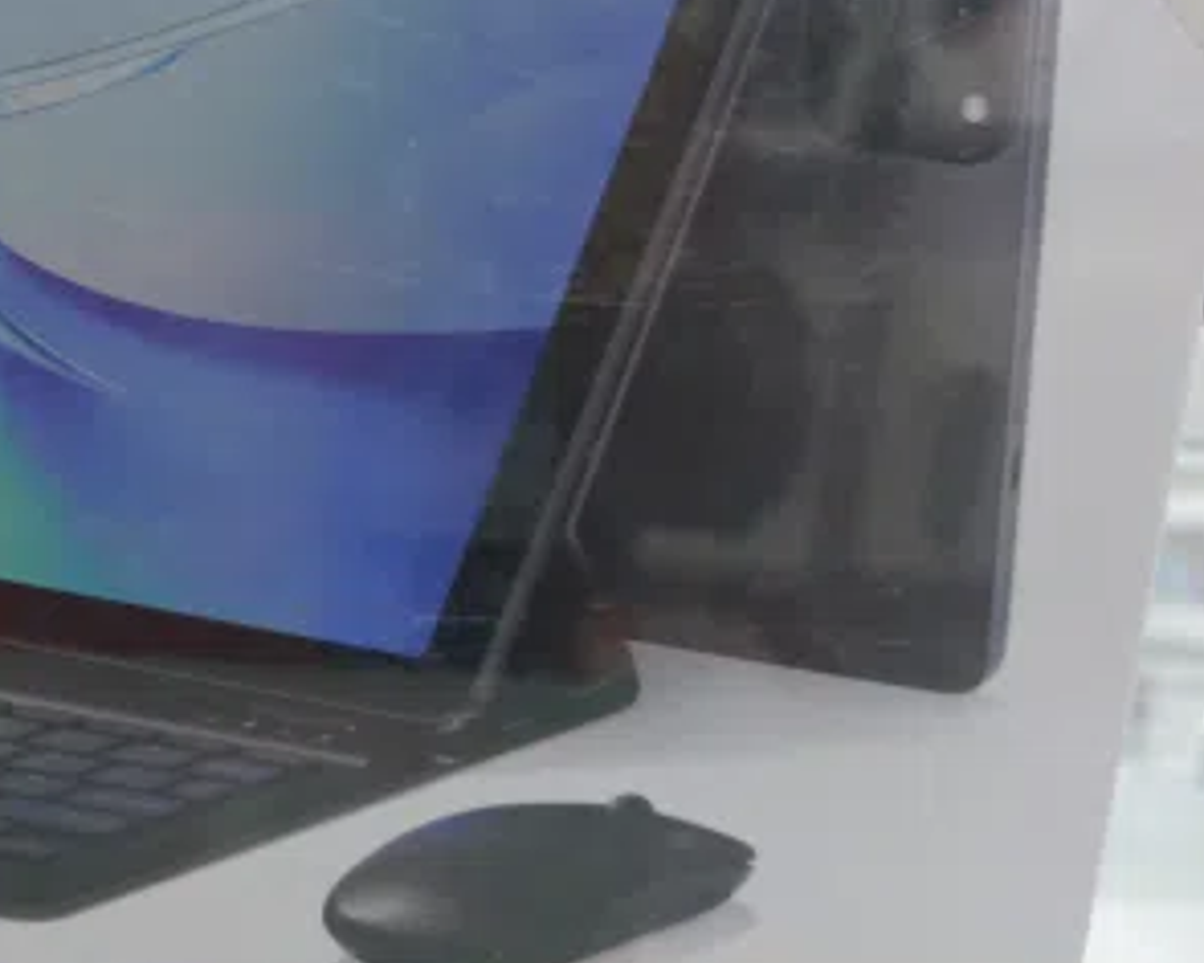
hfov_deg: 32.3
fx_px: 1889
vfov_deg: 28.5
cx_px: -20
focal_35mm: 53
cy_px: 375
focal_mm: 5.23
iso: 100
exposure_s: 1/100
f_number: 1.8
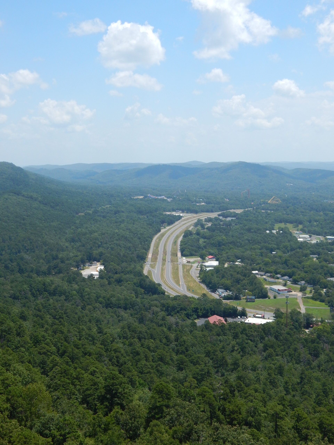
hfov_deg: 33.6
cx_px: 167
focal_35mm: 43
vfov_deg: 43.9
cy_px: 222
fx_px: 553
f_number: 3.6
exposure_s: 1/1500
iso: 125
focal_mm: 7.7
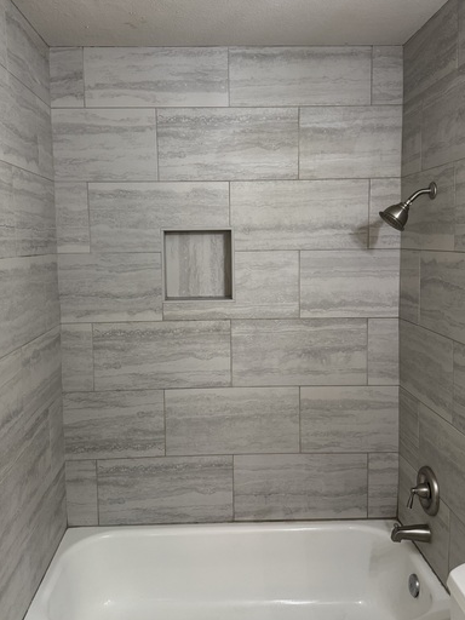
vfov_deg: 59.9
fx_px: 537
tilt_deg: -4.8
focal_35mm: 30
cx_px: 225
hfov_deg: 46.8
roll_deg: +1.4
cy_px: 282
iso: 250
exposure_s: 1/60
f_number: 1.78
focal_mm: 6.76
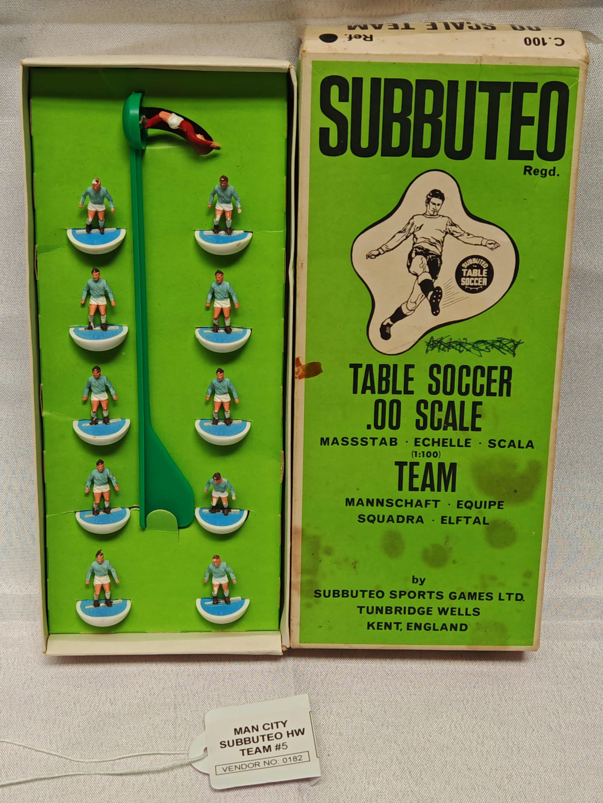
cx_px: 302
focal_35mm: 54
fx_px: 1254
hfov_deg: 27.0
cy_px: 402
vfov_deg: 35.5
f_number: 1.9
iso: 50
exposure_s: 1/210
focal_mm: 6.67
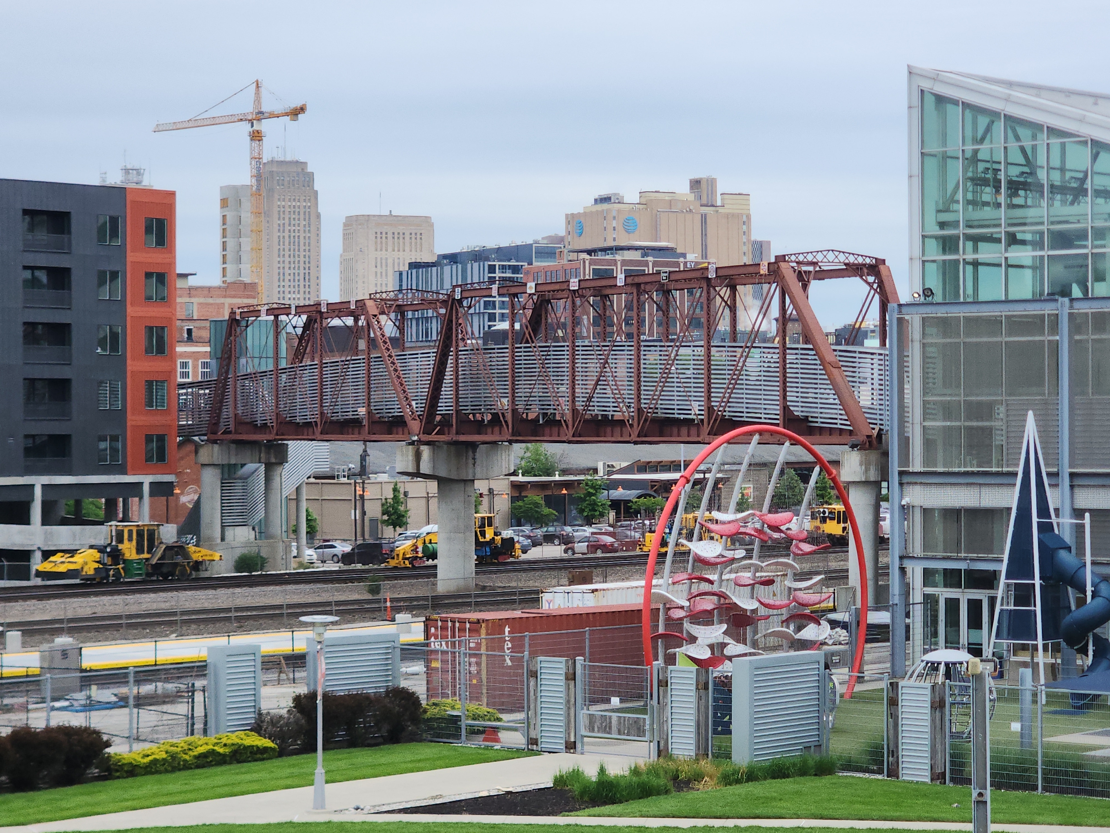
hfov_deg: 28.2
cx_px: 555
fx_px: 2213
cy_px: 416
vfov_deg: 21.3
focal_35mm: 69
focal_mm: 7.9
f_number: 2.4
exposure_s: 1/590
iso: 40
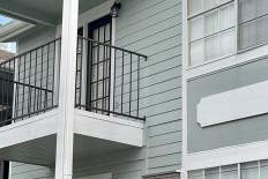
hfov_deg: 23.6
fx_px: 641
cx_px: 100
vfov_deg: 15.9
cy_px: 125
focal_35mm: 86
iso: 80
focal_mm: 6.76
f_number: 1.78
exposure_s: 1/2703
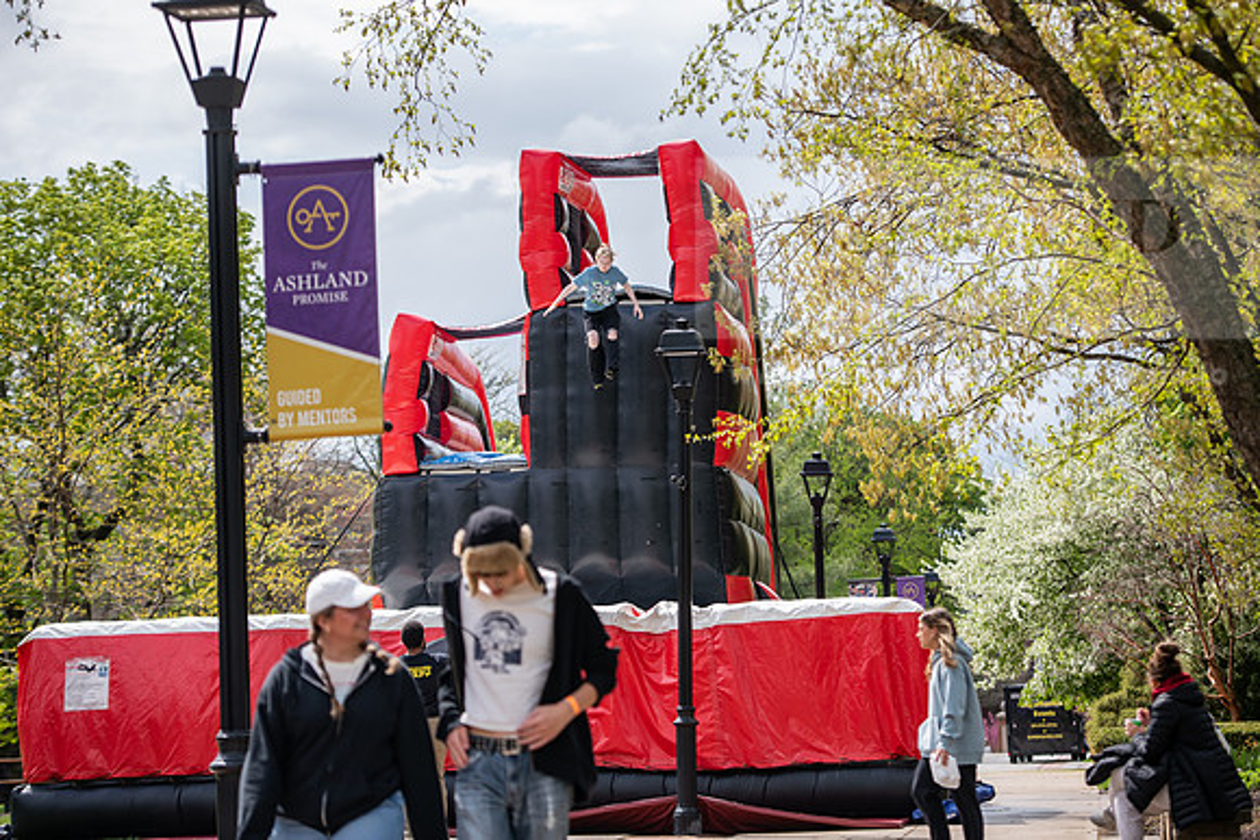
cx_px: 630
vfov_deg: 14.0
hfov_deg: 20.8
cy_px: 420
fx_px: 3431
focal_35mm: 98
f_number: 3.5
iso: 80
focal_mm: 98
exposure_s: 1/640
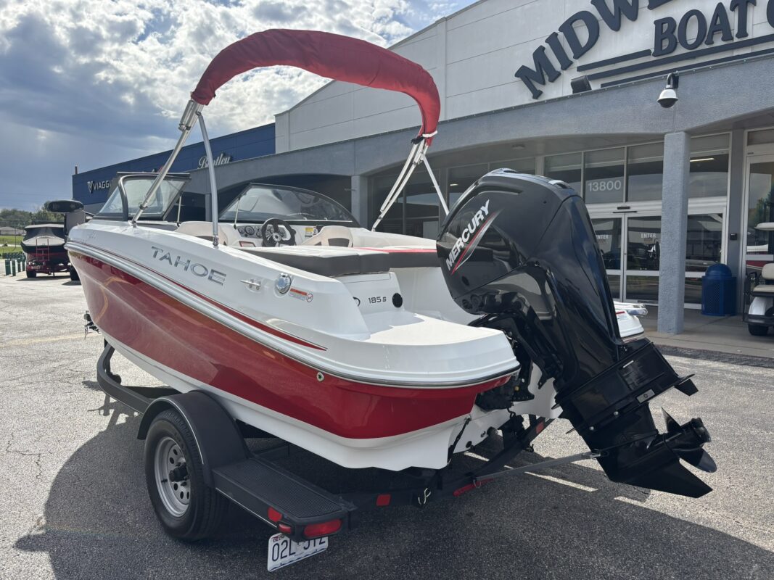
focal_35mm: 26
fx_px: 581
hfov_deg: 67.3
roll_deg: -0.6
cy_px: 290
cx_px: 387
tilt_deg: -3.3
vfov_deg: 53.1
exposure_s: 1/3534
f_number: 1.6
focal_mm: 5.96
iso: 50
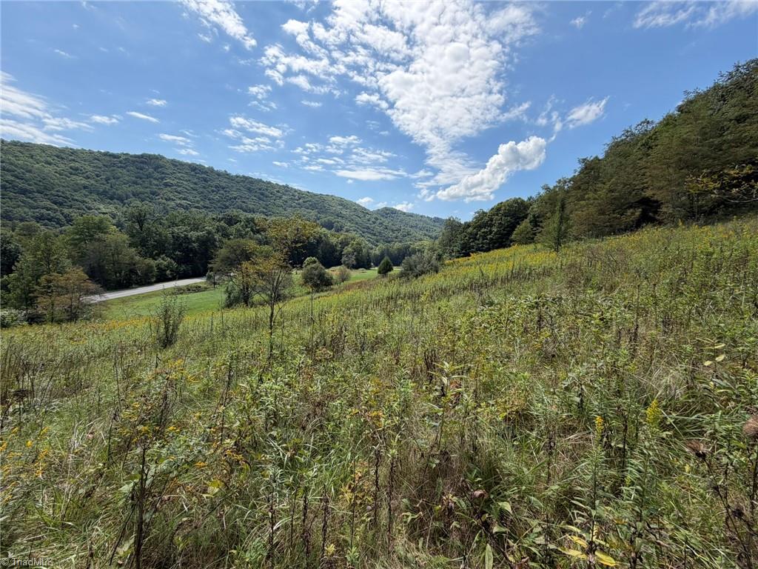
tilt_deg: -7.1
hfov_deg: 102.1
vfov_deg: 85.7
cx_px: 379
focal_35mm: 14
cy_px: 284
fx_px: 307
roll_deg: -3.2
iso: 20
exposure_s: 1/901
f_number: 2.2
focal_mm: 2.22
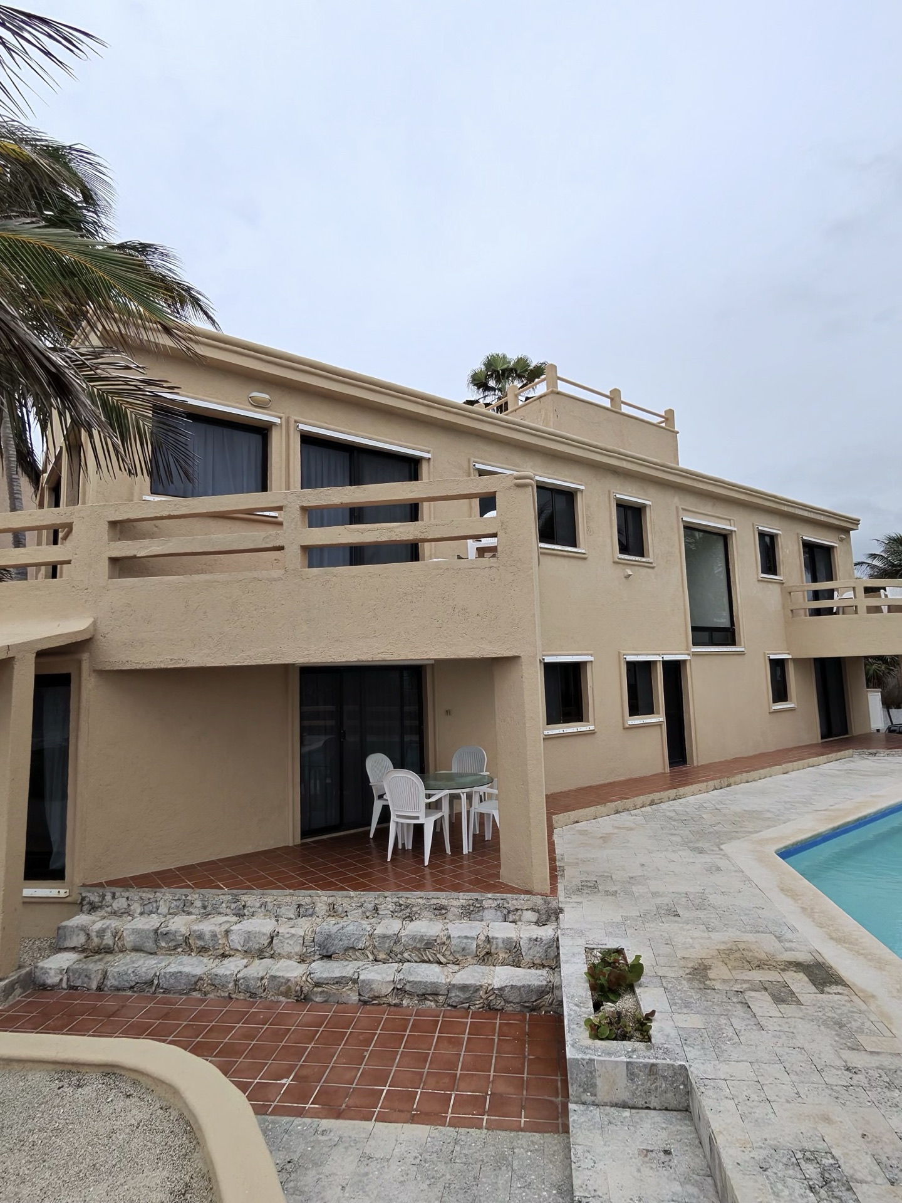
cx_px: 451
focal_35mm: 13
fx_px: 452
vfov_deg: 106.2
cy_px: 602
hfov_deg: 89.9
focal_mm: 2.24
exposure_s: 1/1000
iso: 54
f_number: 2.2
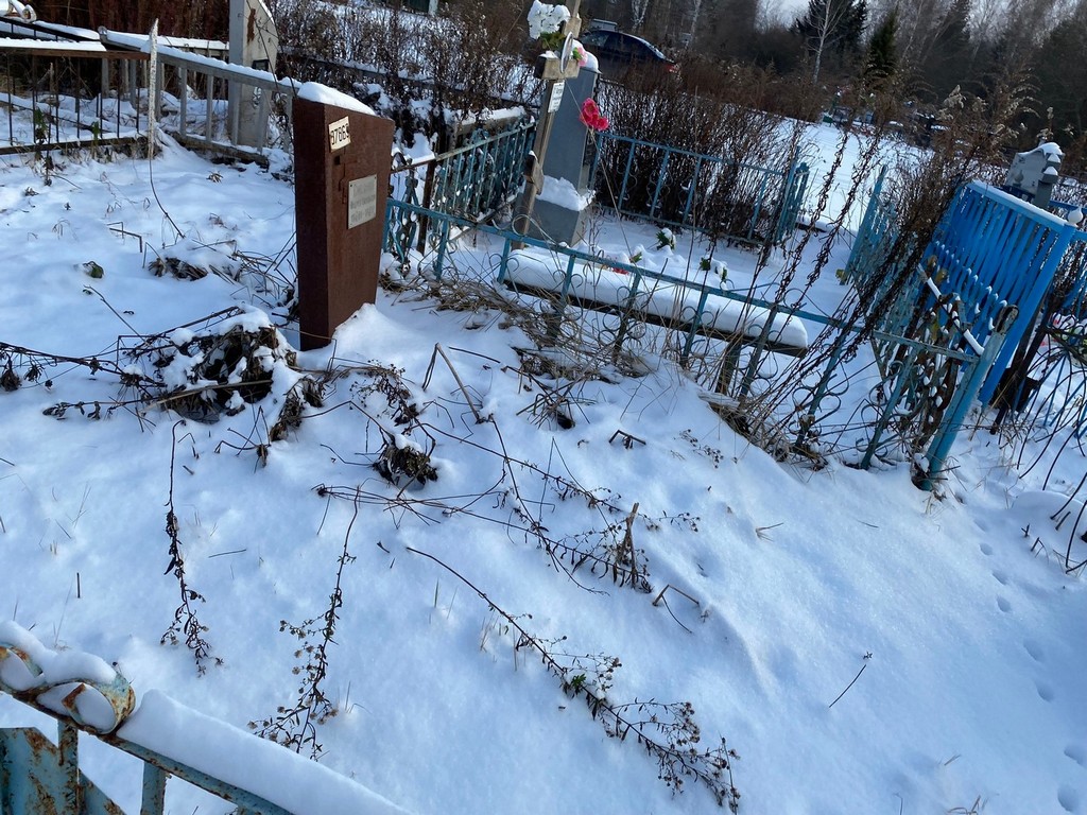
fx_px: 816
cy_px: 408
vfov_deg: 53.1
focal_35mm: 26
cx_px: 544
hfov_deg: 67.3
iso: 32
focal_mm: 4.25
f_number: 1.8
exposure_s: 1/1025
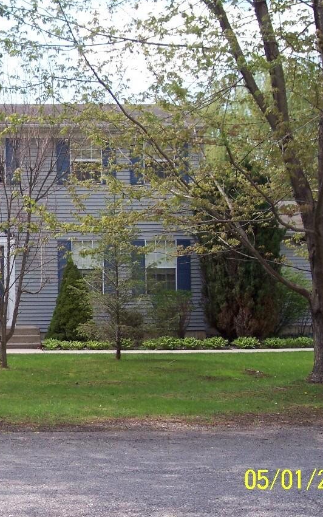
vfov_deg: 33.5
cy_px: 256
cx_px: 24
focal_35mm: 61
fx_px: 859
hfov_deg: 20.8
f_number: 2.8
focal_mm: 8
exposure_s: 1/500
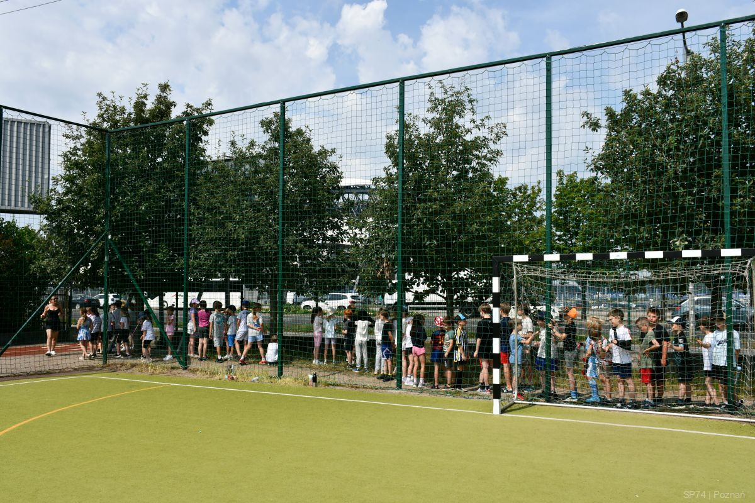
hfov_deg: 61.9
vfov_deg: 43.6
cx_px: 378
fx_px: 629
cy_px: 252
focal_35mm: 30
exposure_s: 1/323
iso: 100
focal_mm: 20
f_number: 9
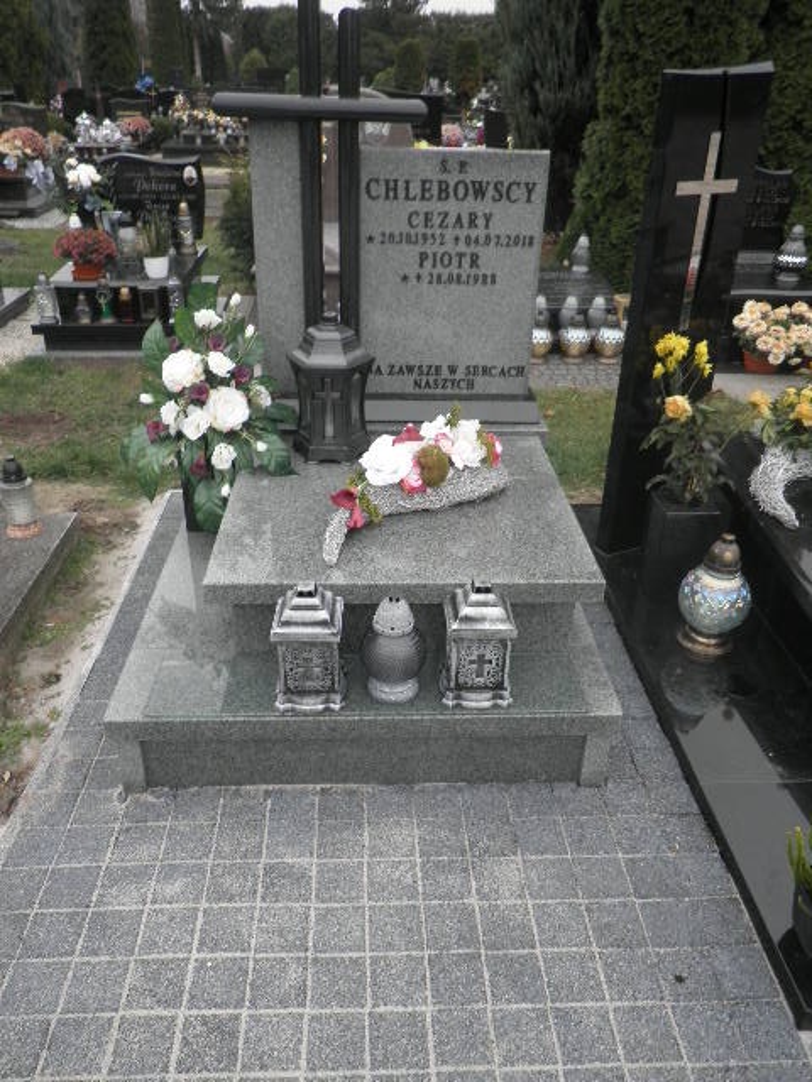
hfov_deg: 51.4
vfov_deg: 65.3
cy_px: 541
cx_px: 406
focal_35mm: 27
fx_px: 844
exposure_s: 1/60
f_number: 3.5
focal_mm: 5
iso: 64
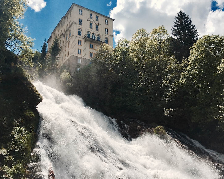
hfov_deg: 57.2
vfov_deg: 47.1
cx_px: 109
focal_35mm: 31
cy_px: 90
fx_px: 206
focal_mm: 4.15
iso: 32
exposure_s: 1/3968
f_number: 2.2
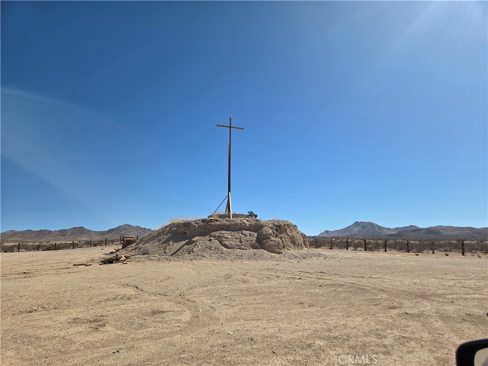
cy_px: 183
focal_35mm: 23
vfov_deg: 58.9
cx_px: 244
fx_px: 324
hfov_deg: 73.9
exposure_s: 1/7891
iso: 64
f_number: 1.8
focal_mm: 5.4
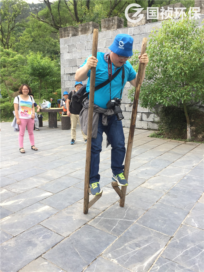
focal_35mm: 29
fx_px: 228
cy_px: 136
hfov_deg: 48.2
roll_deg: -0.9
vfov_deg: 61.6
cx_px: 102
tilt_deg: -8.5
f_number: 2.2
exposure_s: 1/168
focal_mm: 4.15
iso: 32
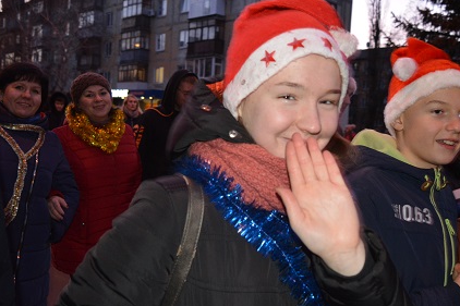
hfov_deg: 49.4
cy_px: 150
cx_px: 262
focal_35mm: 39
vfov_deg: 34.2
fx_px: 498
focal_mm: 18
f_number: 3.5
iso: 1600
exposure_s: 1/60
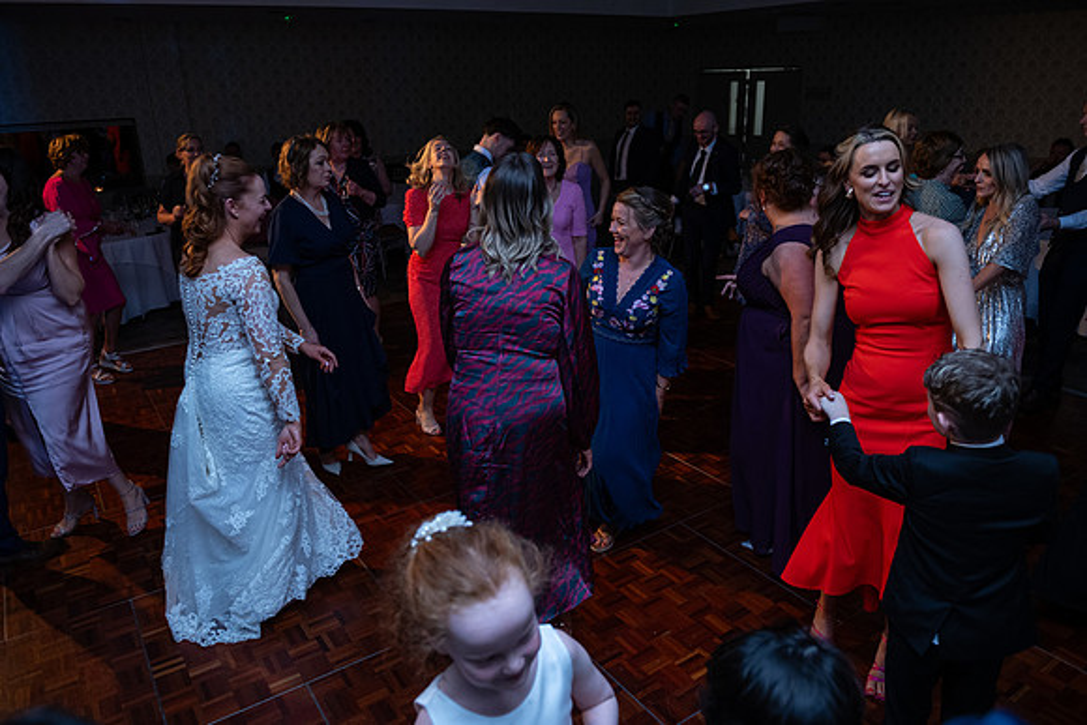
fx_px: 785
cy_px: 362
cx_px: 544
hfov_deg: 69.4
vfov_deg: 49.6
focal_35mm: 26
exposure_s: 1/160
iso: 1000
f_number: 3.5
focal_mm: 26
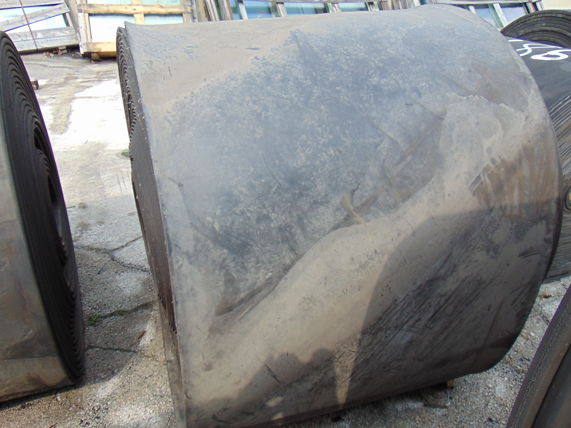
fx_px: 412
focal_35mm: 25
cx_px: 286
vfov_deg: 54.9
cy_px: 214
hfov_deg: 69.4
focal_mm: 4.5
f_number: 3
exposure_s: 1/500
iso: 80
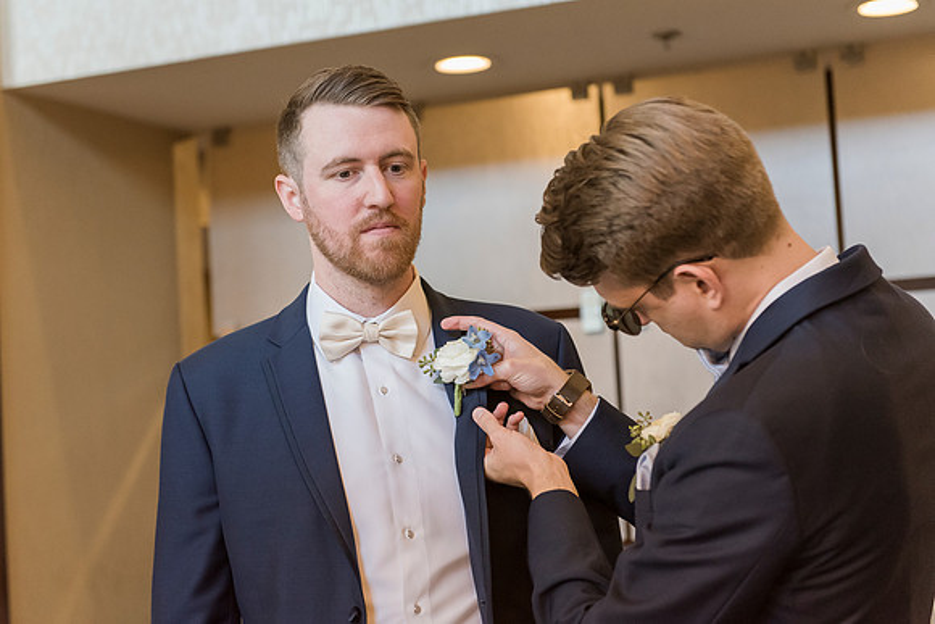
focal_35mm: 73
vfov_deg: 18.7
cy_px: 300
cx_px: 449
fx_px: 1890
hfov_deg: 27.8
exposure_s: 1/200
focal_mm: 70
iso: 4000
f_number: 3.5
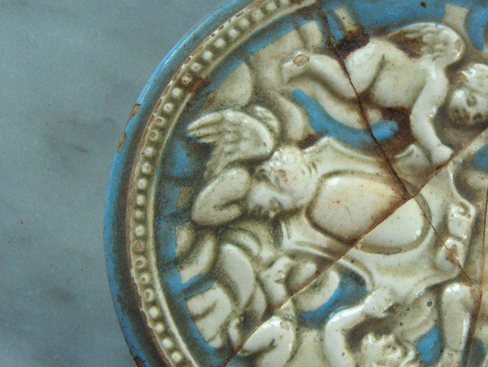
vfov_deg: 20.7
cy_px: 241
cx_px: 400
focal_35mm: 71
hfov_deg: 26.8
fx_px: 1002
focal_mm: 8
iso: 200
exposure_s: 1/72.5
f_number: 2.8
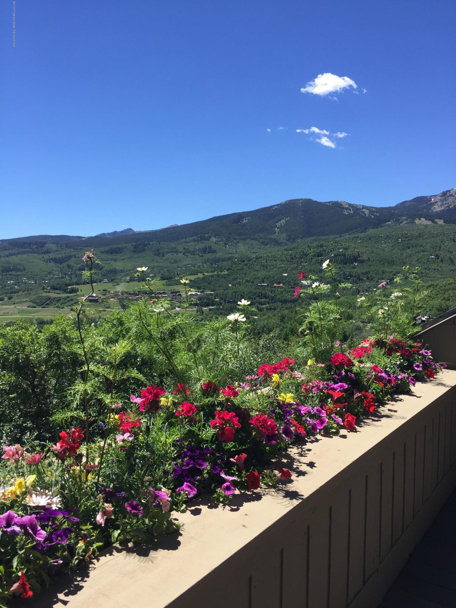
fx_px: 509
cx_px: 228
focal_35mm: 29
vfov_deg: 61.7
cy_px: 304
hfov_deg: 48.2
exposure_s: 1/1364
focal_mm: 4.15
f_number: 2.2
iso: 32
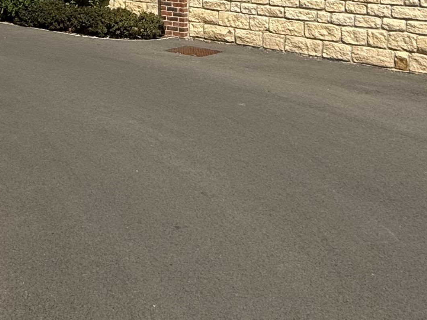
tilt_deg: +2.3
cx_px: 46
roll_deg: -0.9
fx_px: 654
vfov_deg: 24.1
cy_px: -97
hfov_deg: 34.2
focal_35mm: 53
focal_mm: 2.22
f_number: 2.2
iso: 50
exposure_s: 1/2165
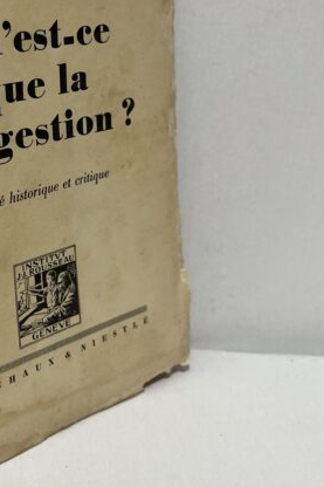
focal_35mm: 52
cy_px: 133
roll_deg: -3.0
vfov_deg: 37.4
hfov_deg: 24.9
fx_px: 703
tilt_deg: -16.6
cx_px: 8
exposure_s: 1/100
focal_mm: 5.1
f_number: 1.6
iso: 125
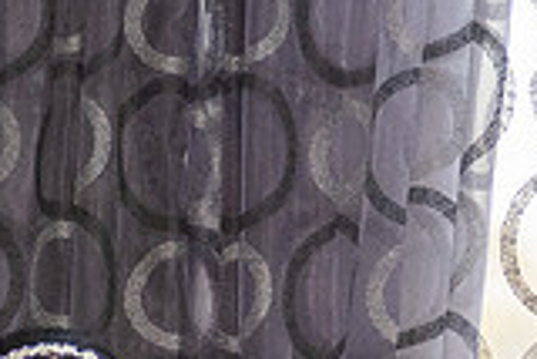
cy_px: 1101
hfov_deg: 5.5
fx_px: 5554
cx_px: -49
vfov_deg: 3.6
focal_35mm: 372
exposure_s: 1/200
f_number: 2.8
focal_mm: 48
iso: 1000
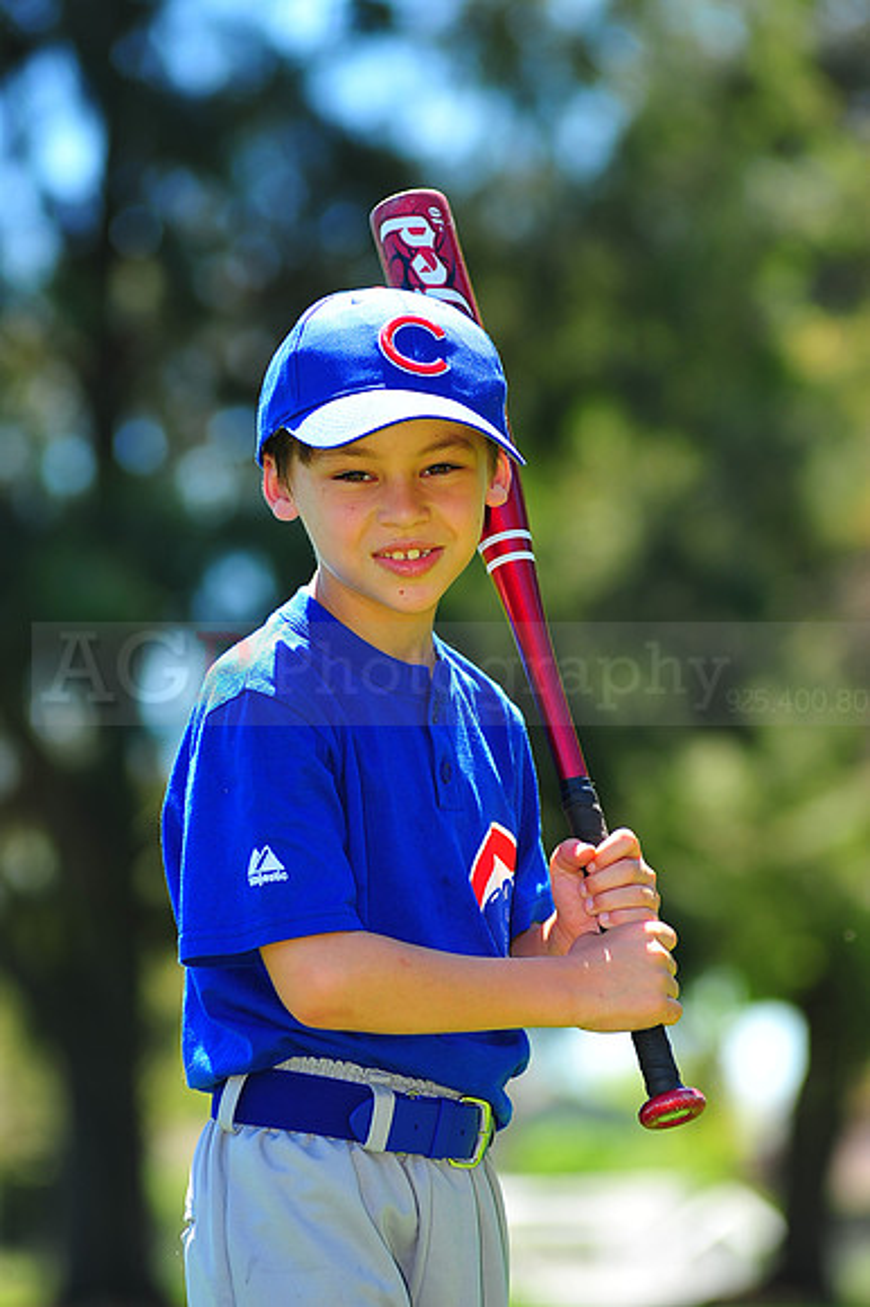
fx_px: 6532
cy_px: 654
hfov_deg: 7.6
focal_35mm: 180
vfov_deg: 11.4
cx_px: 435
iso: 200
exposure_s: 1/400
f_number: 5
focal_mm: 180
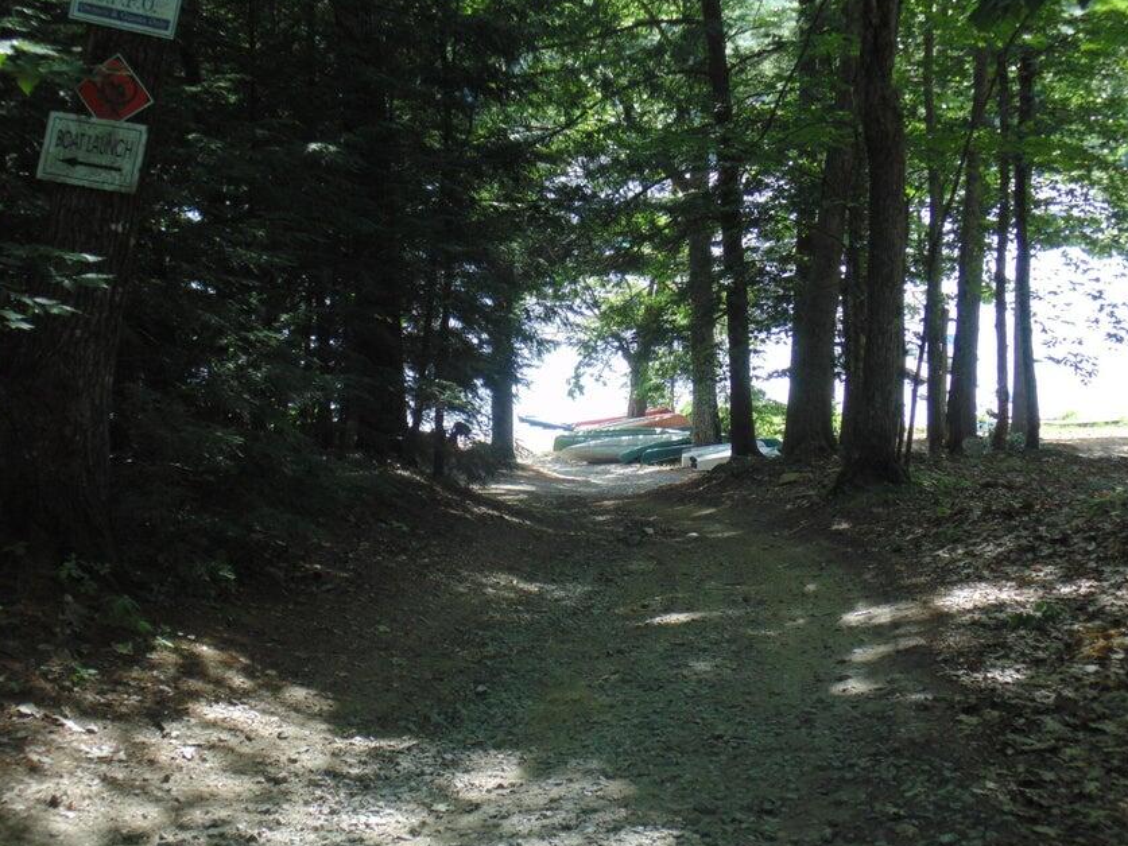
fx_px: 1760
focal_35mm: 54
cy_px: 422
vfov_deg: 27.0
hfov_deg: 35.5
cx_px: 564
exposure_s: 1/100
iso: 80
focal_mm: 9.5
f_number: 3.9
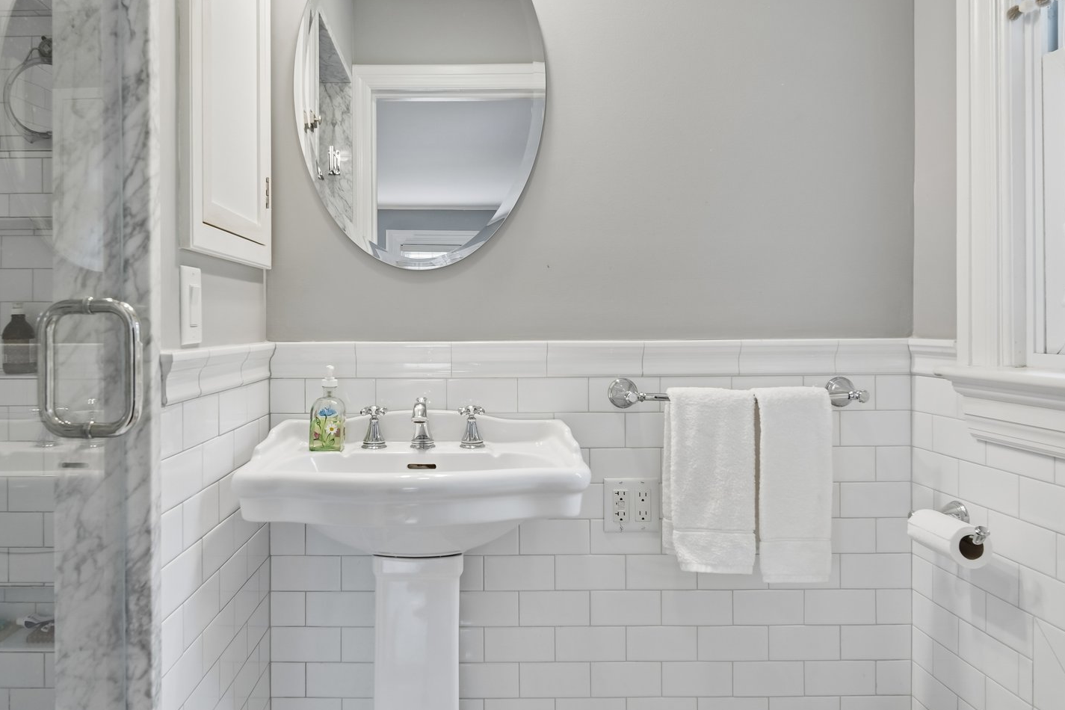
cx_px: 459
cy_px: 334
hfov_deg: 75.7
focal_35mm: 23
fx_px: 680
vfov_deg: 55.1
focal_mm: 16
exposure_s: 1/15
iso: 400
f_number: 8
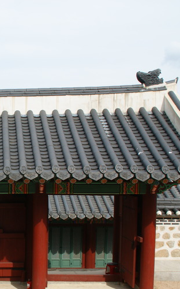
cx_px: -27
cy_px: 175
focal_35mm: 52
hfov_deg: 23.1
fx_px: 409
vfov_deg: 38.7
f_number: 11
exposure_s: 1/80
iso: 100
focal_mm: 18
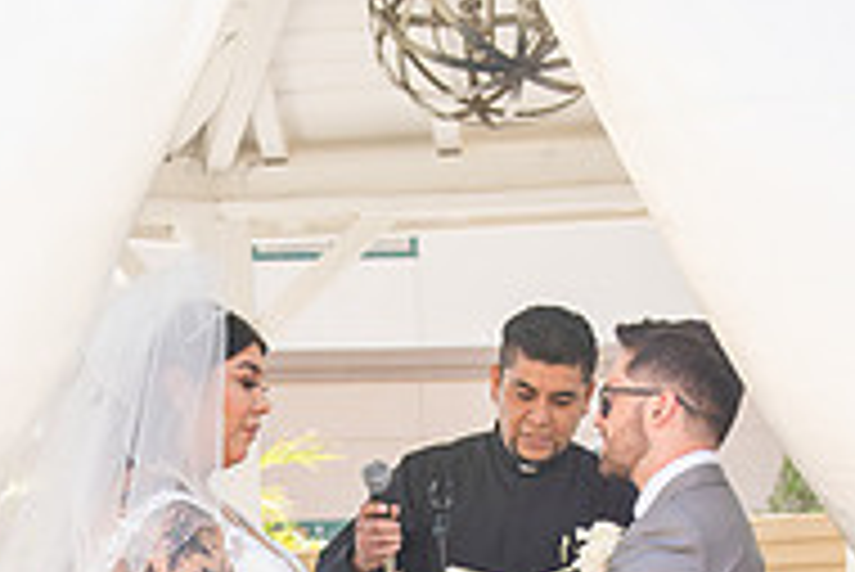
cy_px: 786
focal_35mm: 116
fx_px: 2757
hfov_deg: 17.6
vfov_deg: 11.5
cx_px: 333
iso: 100
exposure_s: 1/200
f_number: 4
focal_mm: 38
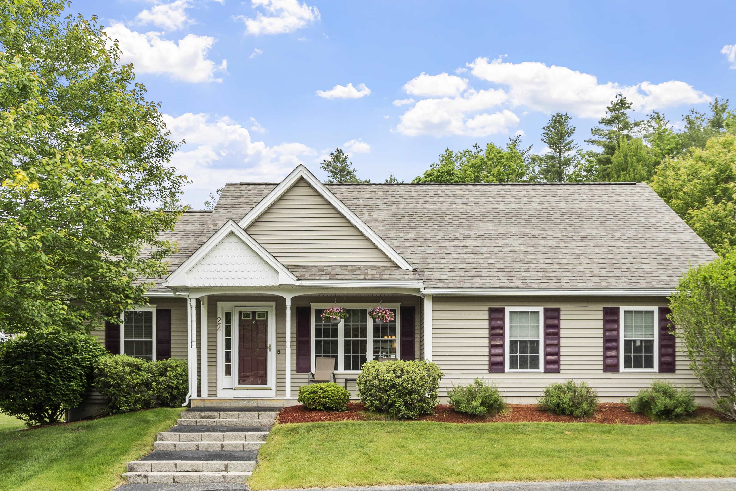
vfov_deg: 40.0
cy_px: 231
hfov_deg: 57.2
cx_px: 383
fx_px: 675
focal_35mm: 33
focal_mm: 21
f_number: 8
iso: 160
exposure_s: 1/125
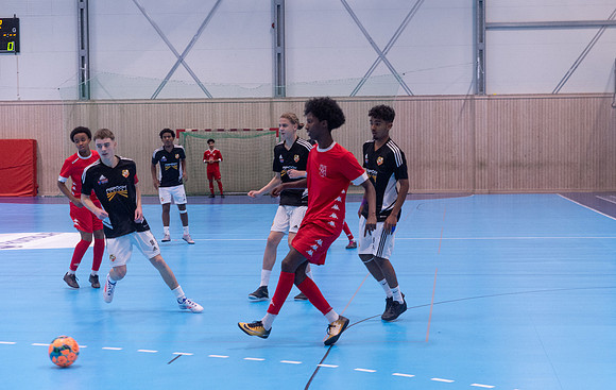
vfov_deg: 16.3
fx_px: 1362
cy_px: 218
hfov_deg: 25.5
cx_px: 327
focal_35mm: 81
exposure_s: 1/500
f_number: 3.2
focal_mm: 70
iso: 8000
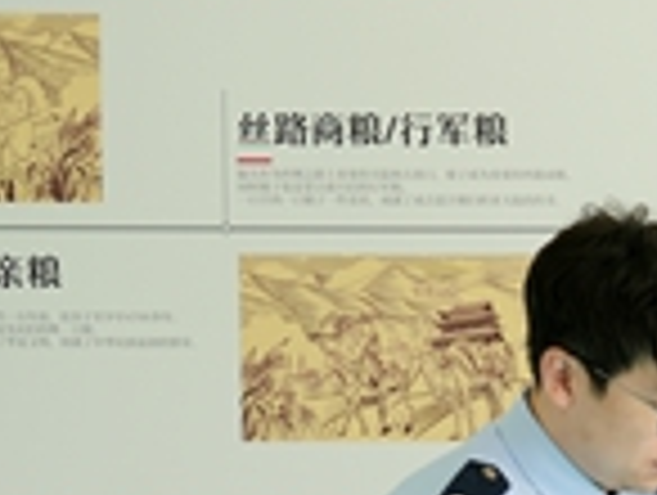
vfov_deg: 11.8
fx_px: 2357
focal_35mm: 124
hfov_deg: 14.6
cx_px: 1040
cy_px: 569
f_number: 4
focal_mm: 29
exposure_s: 1/30
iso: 100
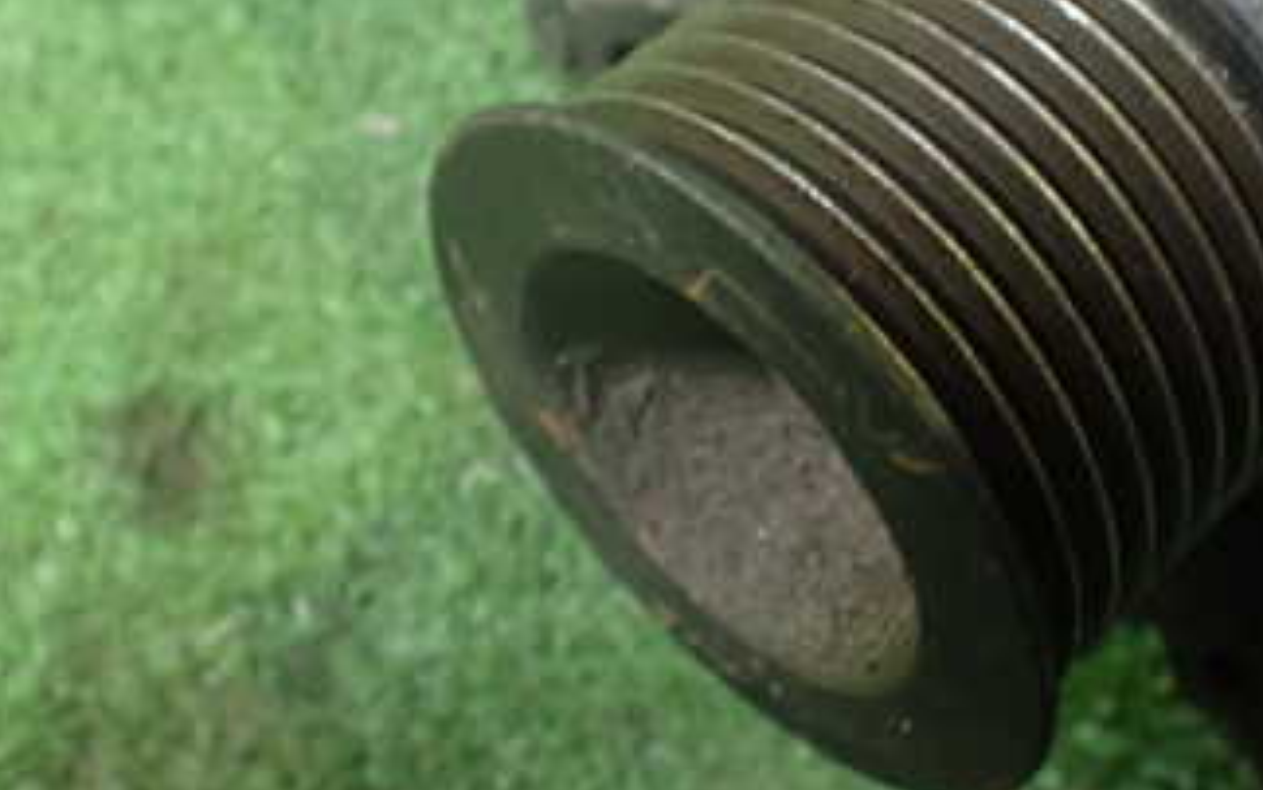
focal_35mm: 59
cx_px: 837
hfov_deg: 34.2
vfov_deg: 21.9
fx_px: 2031
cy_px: 274
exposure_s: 1/30
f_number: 2.3
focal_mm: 5.4
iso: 1000
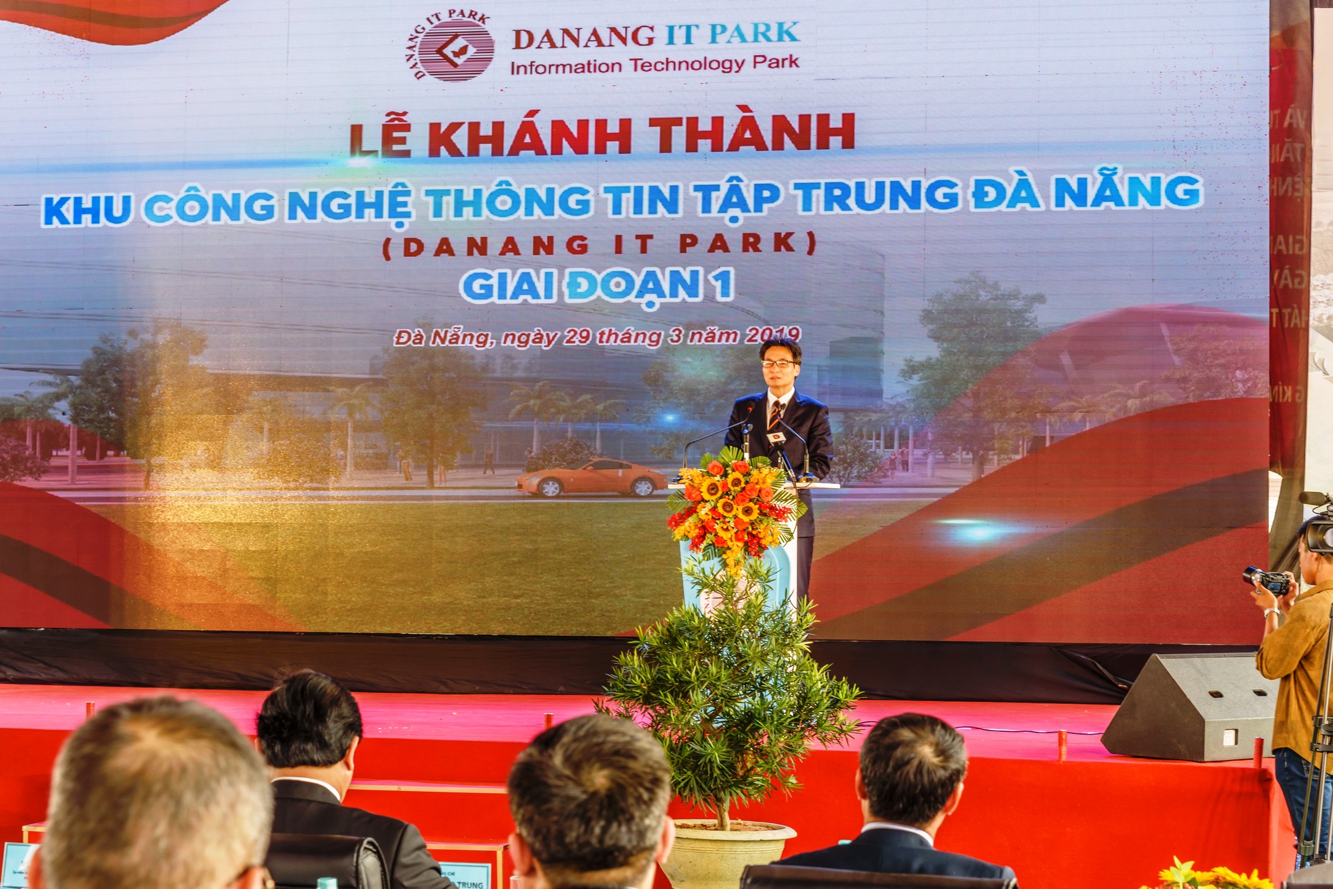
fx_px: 2778
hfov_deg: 27.0
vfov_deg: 18.2
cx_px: 666
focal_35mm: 75
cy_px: 444
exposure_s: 1/20
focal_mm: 75
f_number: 8
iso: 200
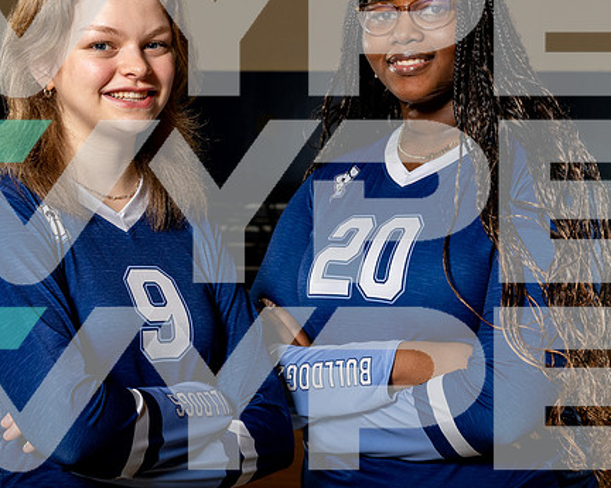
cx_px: 248
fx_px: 1500
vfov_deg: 18.5
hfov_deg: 23.0
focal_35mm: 83
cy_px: 202
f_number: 8
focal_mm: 56
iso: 400
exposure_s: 1/250
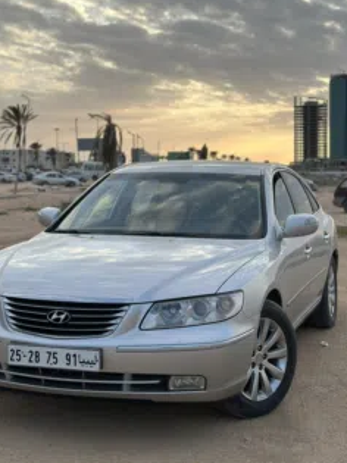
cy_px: 179
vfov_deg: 31.6
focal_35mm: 61
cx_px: 172
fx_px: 816
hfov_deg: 24.0
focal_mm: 6.86
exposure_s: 1/1323
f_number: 1.78
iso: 80
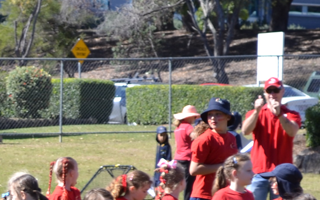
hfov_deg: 6.7
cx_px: -138
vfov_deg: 4.2
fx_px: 2694
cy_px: 305
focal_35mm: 309
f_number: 6.3
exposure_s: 1/160
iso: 100
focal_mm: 50
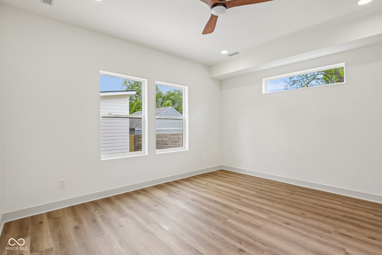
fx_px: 170
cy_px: 128
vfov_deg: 73.7
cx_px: 191
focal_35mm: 16
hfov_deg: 96.7
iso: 100
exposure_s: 1/40
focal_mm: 16
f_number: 8
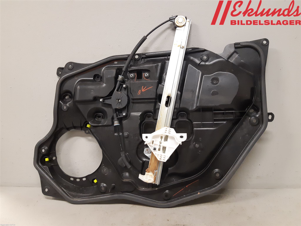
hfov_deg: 67.3
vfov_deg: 53.1
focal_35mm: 26
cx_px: 150
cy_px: 113
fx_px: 226
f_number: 1.7
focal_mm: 3.93
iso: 250
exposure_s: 1/50
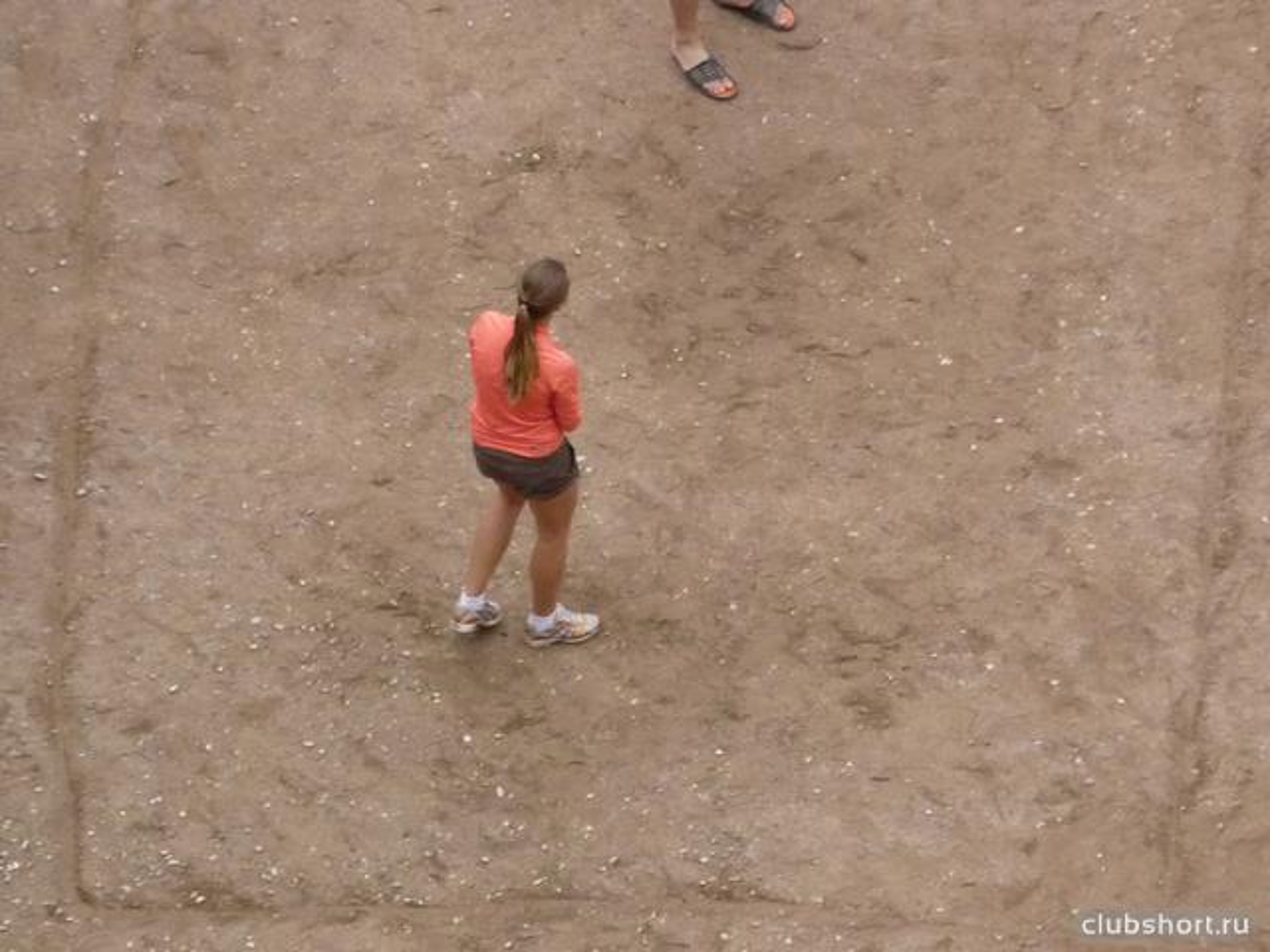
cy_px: 476
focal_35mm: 472
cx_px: 635
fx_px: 17317
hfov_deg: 4.2
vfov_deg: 3.2
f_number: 4.9
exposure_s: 1/200
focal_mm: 47
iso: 400
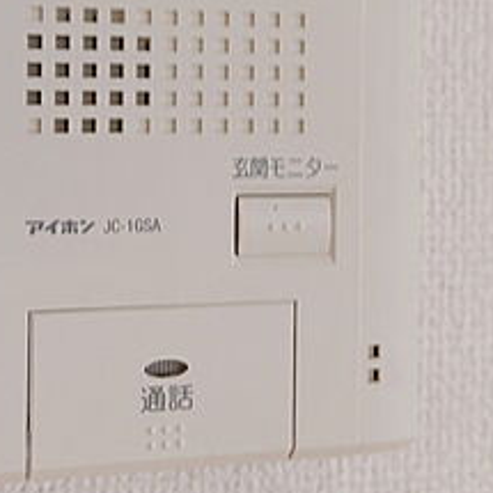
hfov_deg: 27.1
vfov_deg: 26.6
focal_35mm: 63
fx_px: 1015
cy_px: 69
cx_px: 151
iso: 125
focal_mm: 5.23
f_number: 1.8
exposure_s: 1/24
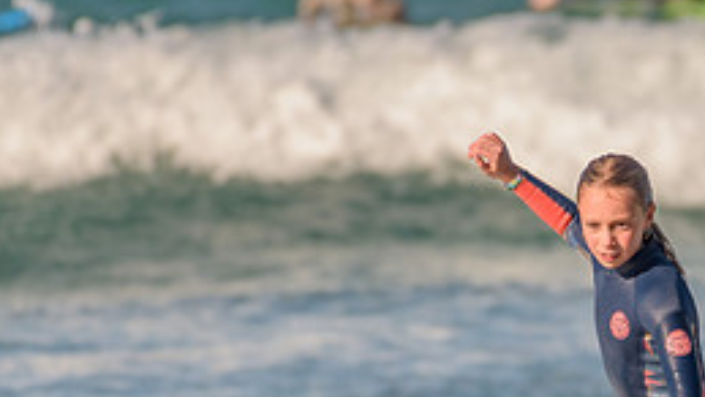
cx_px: 642
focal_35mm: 1439
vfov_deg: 0.8
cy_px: 401
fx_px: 26914
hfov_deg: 1.5
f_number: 5.6
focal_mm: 500
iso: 140
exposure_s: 1/2000
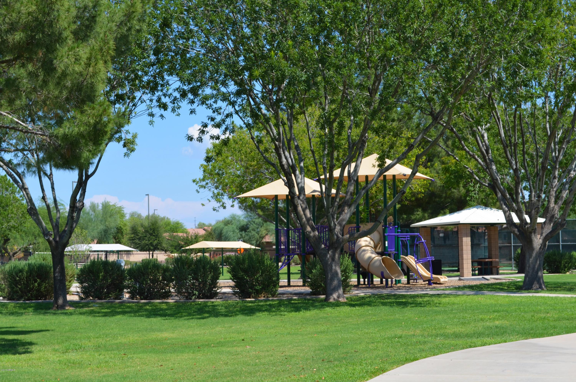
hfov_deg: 28.1
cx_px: 288
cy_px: 191
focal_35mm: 72
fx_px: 1150
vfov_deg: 18.8
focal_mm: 48
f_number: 8
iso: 125
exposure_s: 1/250
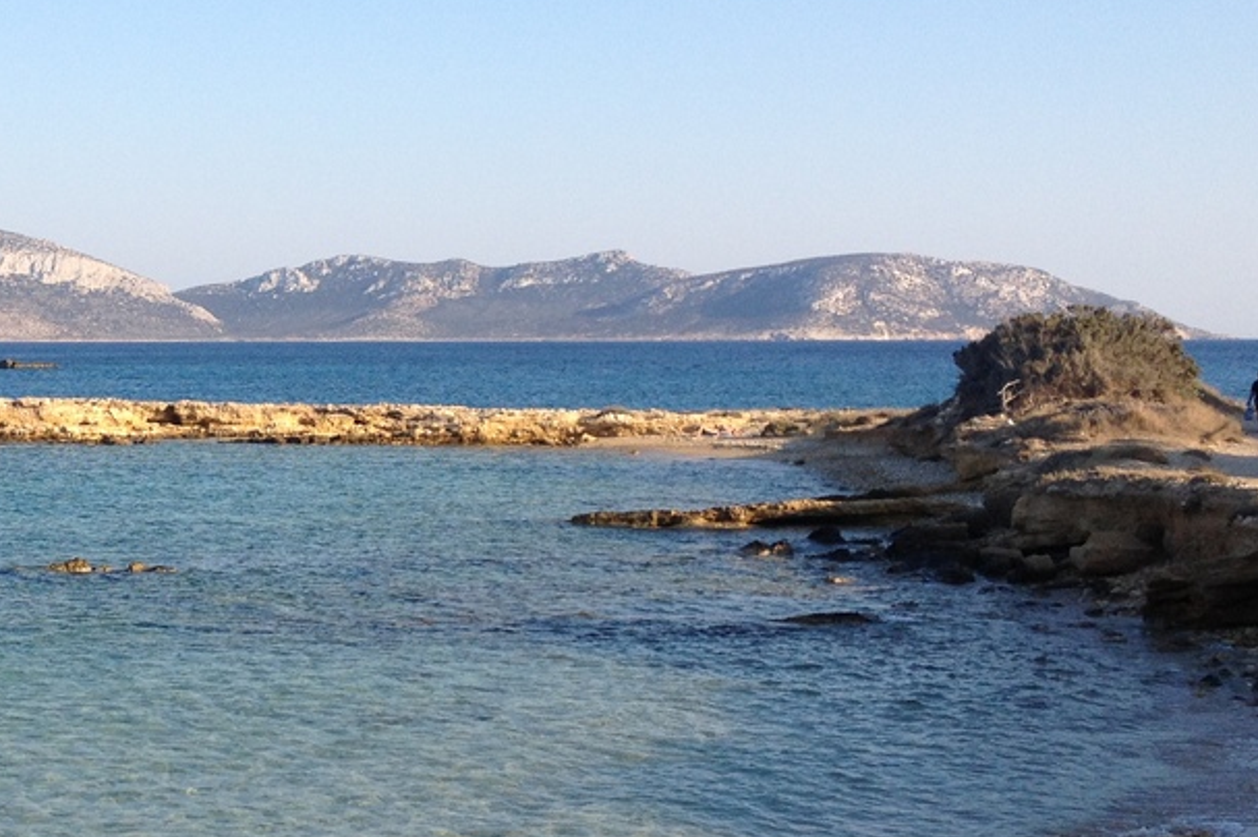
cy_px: 404
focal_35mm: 72
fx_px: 2515
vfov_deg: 18.9
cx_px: 197
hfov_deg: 27.4
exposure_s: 1/1022
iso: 50
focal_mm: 4.28
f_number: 2.4
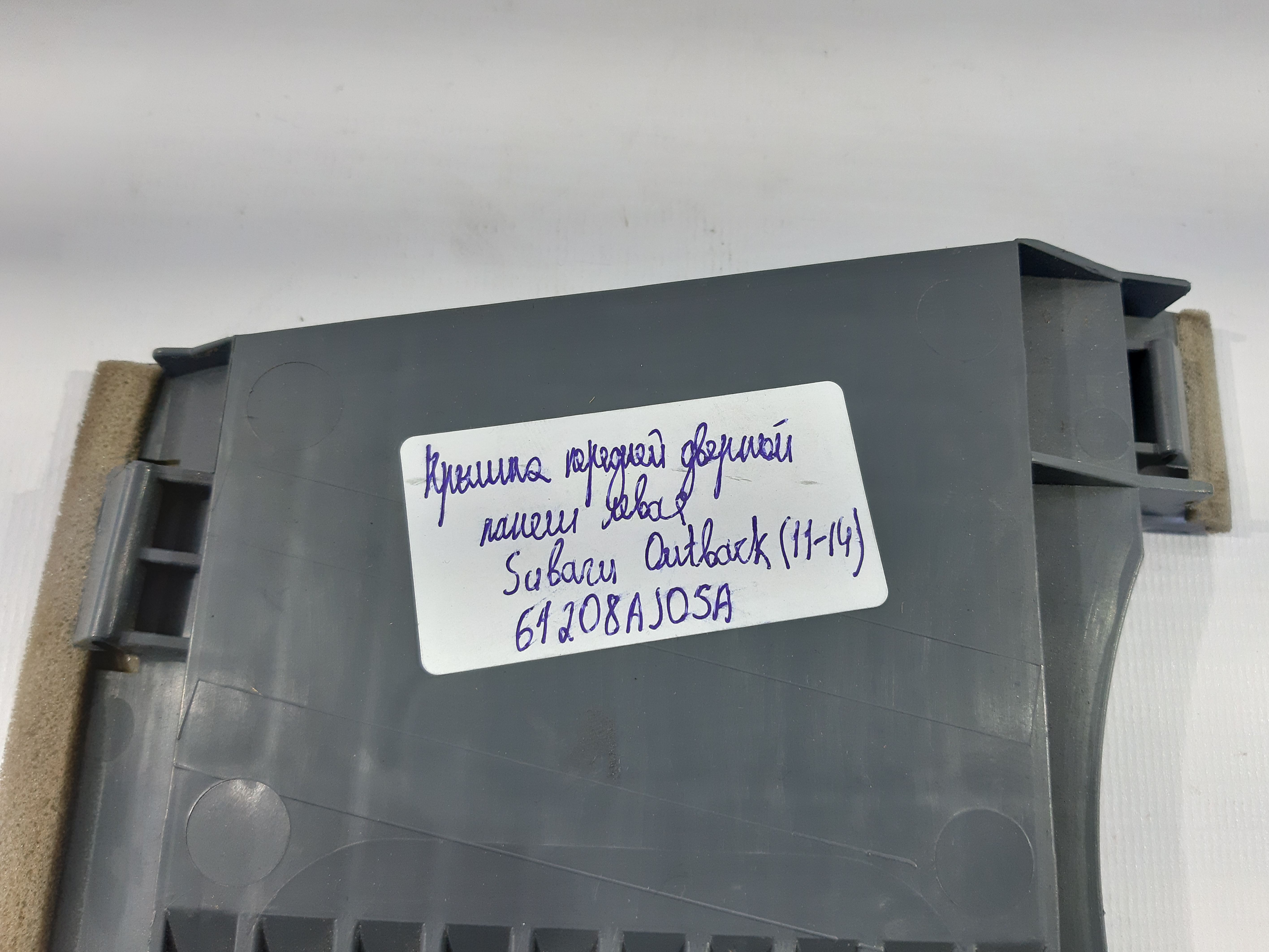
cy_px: 476
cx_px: 634
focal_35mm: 27
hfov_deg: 65.3
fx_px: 990
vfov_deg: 51.4
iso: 160
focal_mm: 3.93
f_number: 1.7
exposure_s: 1/50
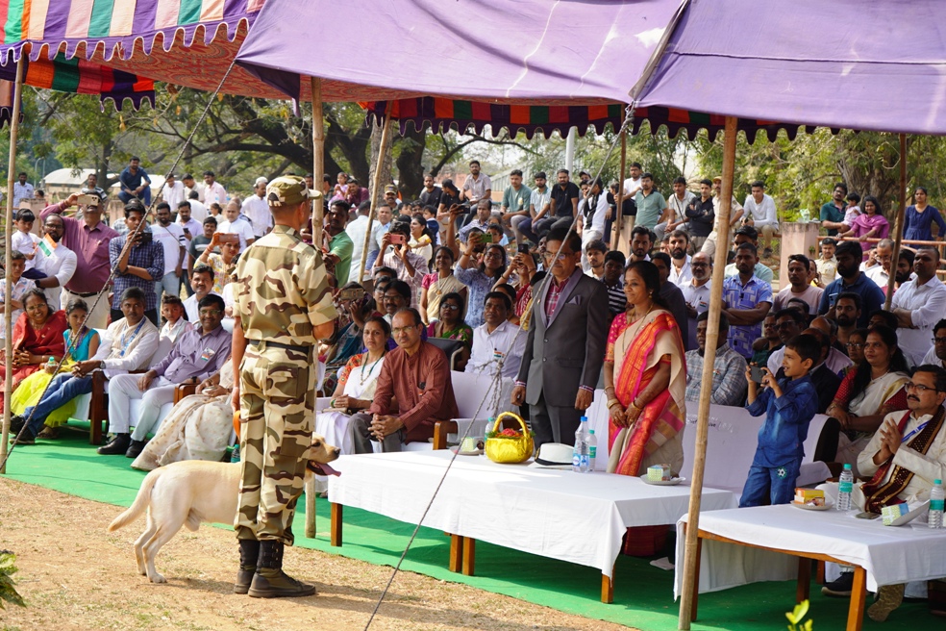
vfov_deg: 19.5
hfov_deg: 28.8
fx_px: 1839
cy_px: 316
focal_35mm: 70
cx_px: 473
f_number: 5.6
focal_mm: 70
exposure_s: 1/250
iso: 100
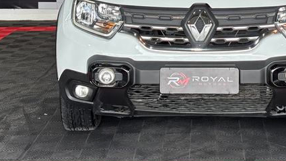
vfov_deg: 11.1
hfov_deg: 19.7
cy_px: -15
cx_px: 205
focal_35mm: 108
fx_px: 819
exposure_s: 1/158
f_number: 1.6
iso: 25
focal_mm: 5.96
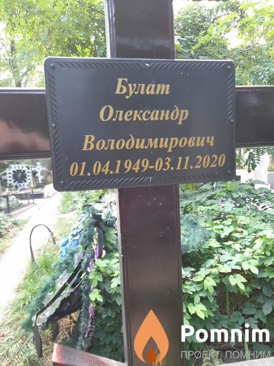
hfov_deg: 54.9
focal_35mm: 25
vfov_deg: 69.4
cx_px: 137
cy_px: 183
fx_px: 264
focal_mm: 4.6
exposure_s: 1/50
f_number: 2
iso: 100
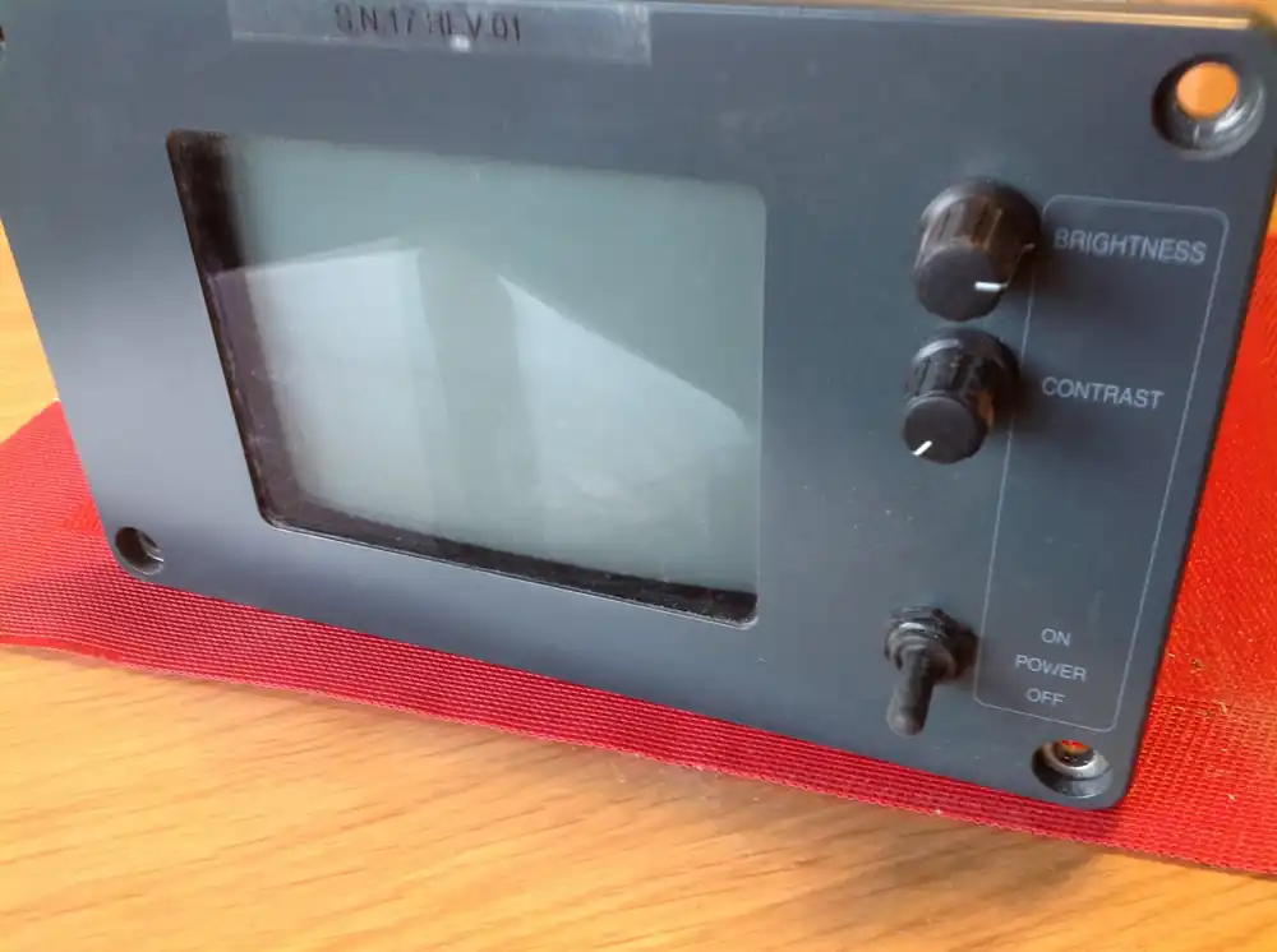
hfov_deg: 52.7
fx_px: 1289
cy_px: 476
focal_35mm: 35
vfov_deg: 40.6
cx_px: 638
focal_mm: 4.28
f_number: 2.4
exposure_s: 1/15
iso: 160
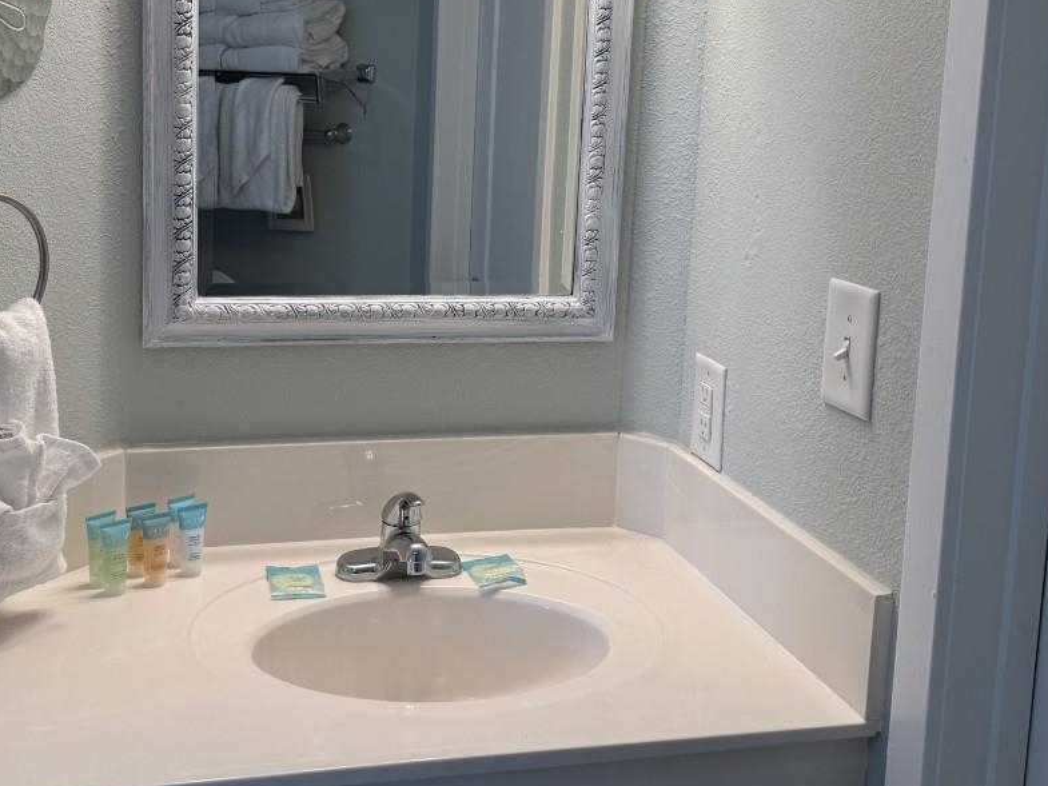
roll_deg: -1.9
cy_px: 235
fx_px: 1332
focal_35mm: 44
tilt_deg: -7.9
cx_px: 442
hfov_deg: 42.8
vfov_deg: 32.5
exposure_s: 1/240
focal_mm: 6.76
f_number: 1.78
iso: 100
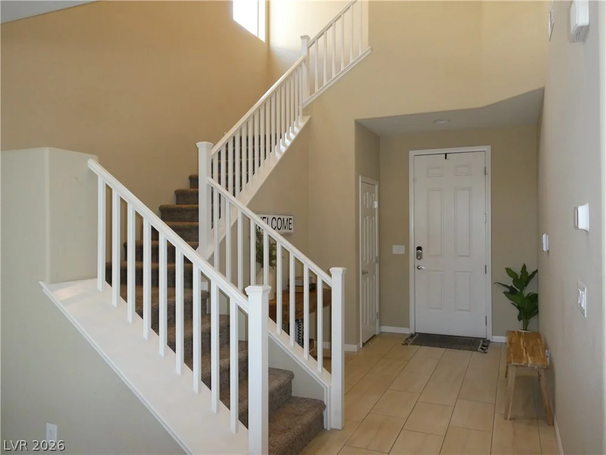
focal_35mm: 26
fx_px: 455
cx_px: 303
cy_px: 228
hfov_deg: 67.3
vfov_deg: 53.1
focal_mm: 4.7
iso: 400
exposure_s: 1/30
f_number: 3.4
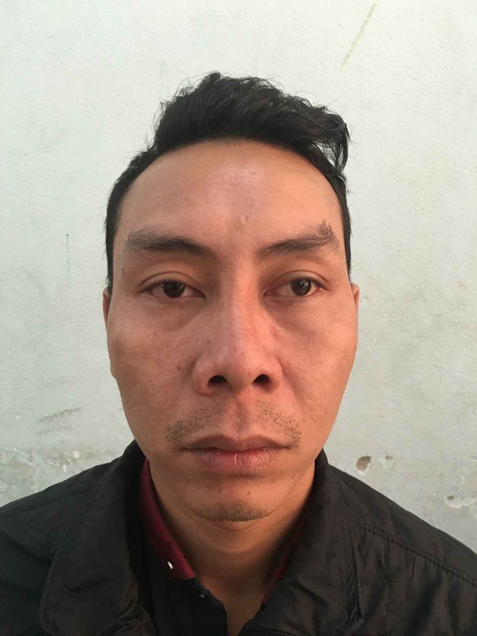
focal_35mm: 29
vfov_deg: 61.7
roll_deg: +0.8
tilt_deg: -3.8
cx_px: 238
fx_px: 533
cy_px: 318
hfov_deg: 48.2
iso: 200
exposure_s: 1/33
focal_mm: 4.15
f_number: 2.2
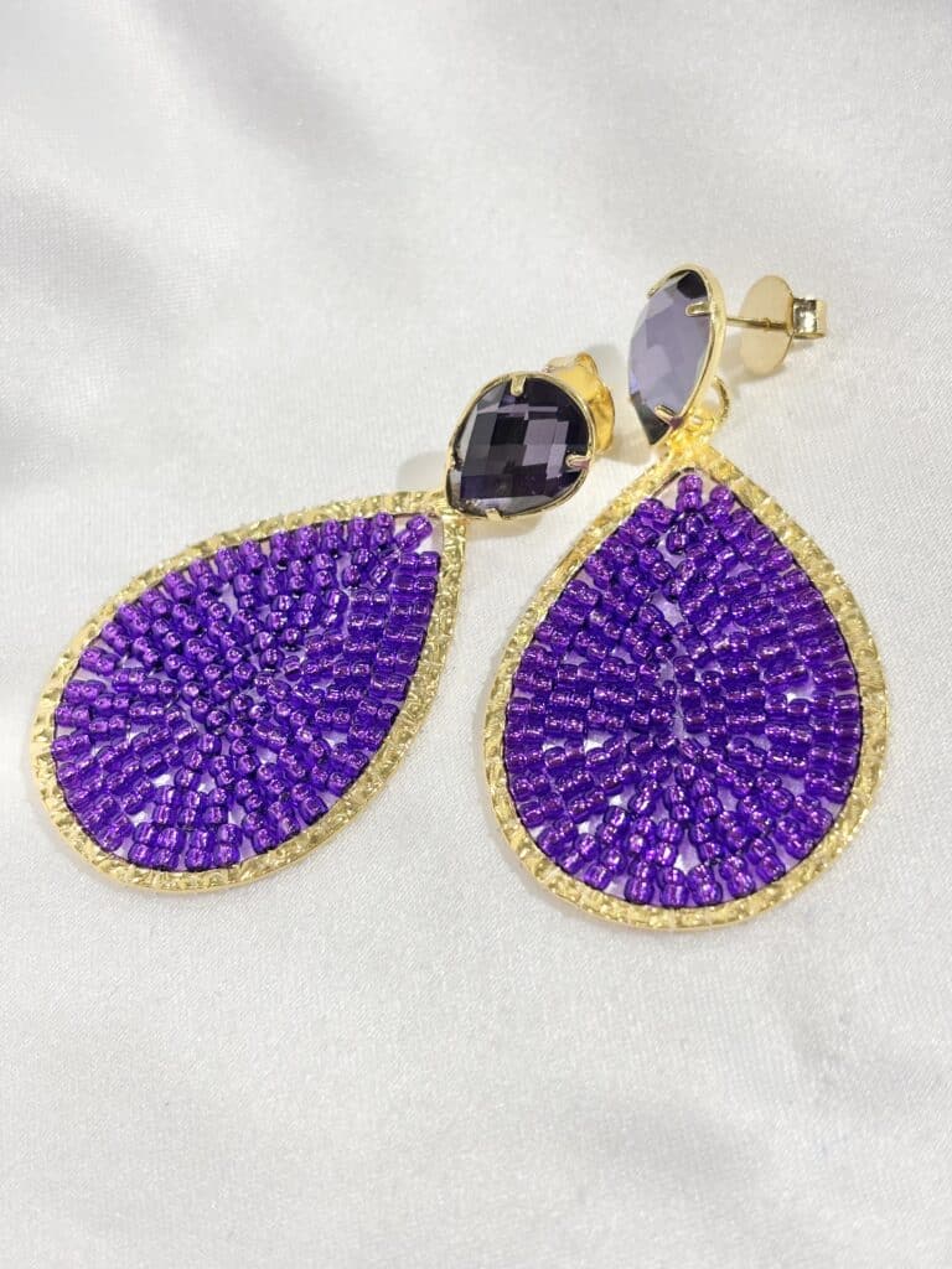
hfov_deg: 28.0
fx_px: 1907
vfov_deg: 36.8
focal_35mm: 52
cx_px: 476
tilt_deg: -53.2
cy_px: 634
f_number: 1.6
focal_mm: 5.96
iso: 32
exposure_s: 1/200
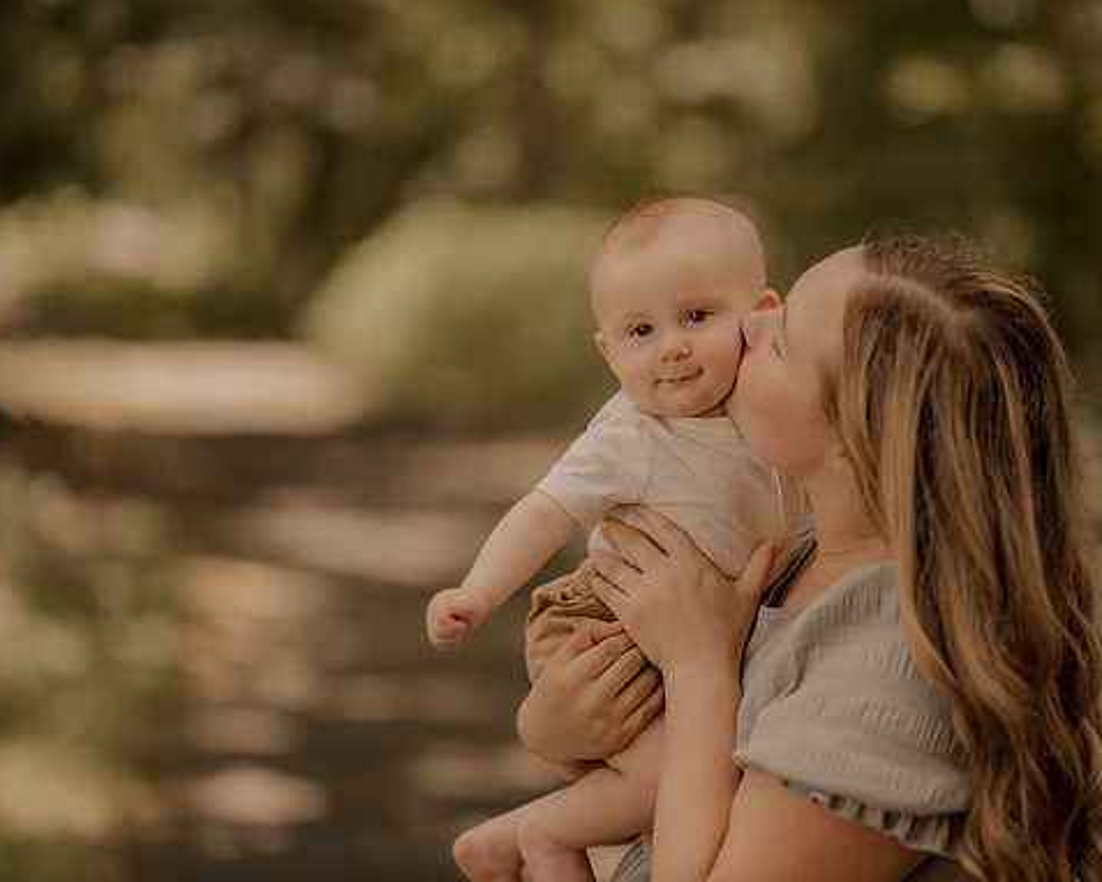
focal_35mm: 97
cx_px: 608
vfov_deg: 15.9
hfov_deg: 19.7
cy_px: 442
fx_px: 3165
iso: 160
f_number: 1.4
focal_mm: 85
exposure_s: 1/1000
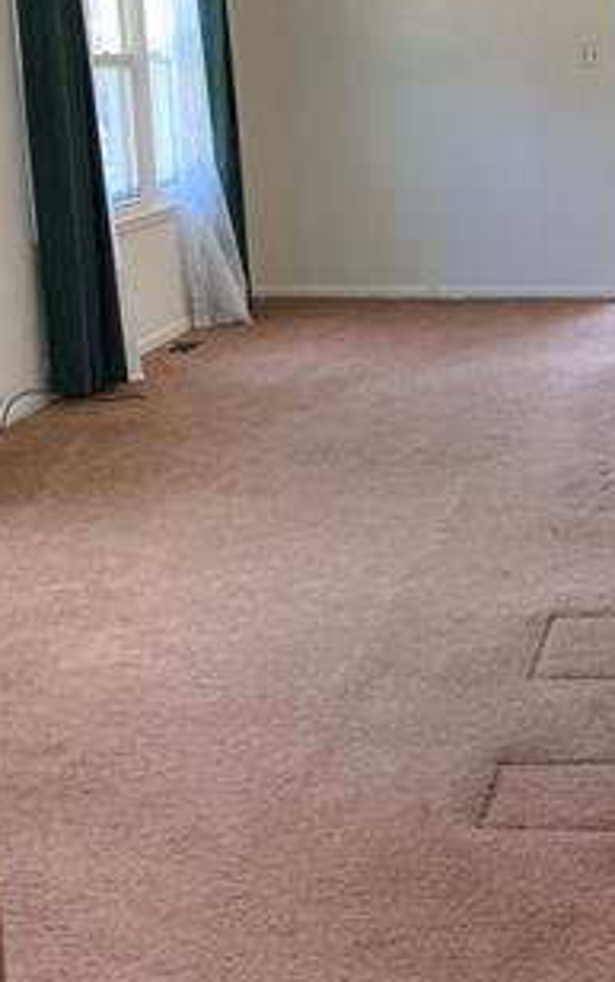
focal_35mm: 74
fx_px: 1981
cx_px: 599
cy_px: 494
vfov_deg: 27.8
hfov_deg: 17.3
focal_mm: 3.99
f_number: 1.8
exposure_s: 1/60
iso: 64
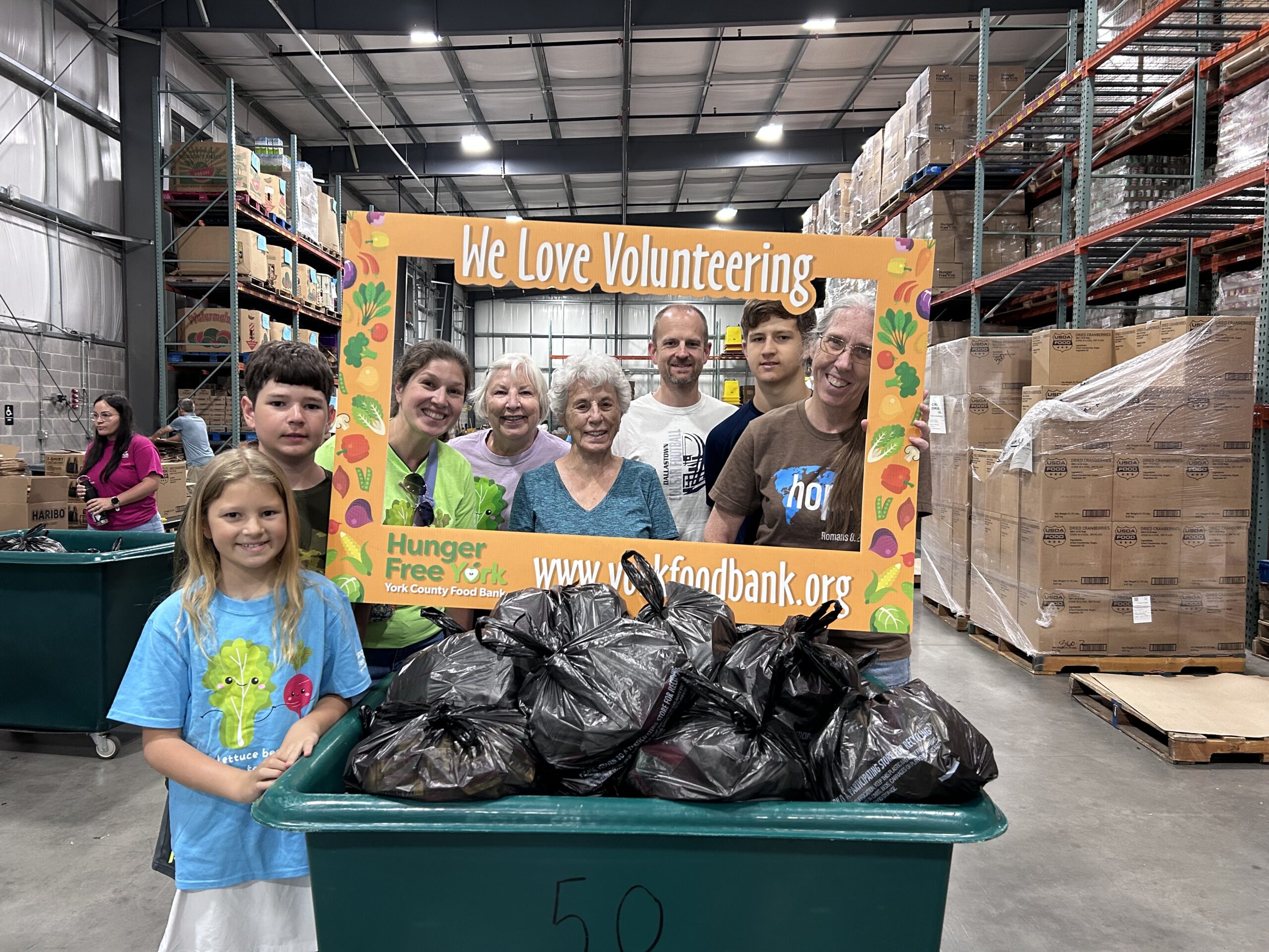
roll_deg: +0.0
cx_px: 634
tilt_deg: -3.0
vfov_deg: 53.1
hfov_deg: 67.3
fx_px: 953
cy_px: 476
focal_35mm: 26
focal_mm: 5.7
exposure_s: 1/60
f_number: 1.5
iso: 200
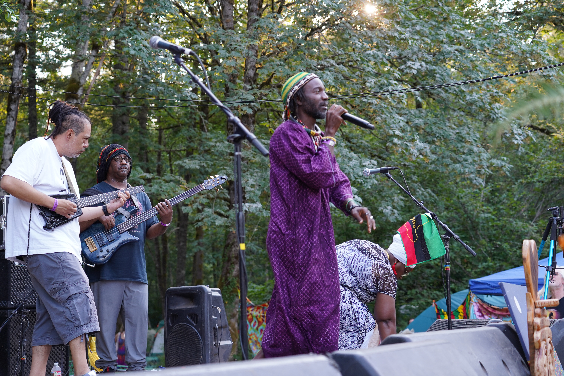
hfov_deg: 33.9
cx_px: 282
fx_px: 924
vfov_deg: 23.0
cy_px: 188
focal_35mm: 59
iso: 500
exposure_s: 1/160
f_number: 4
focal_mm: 59
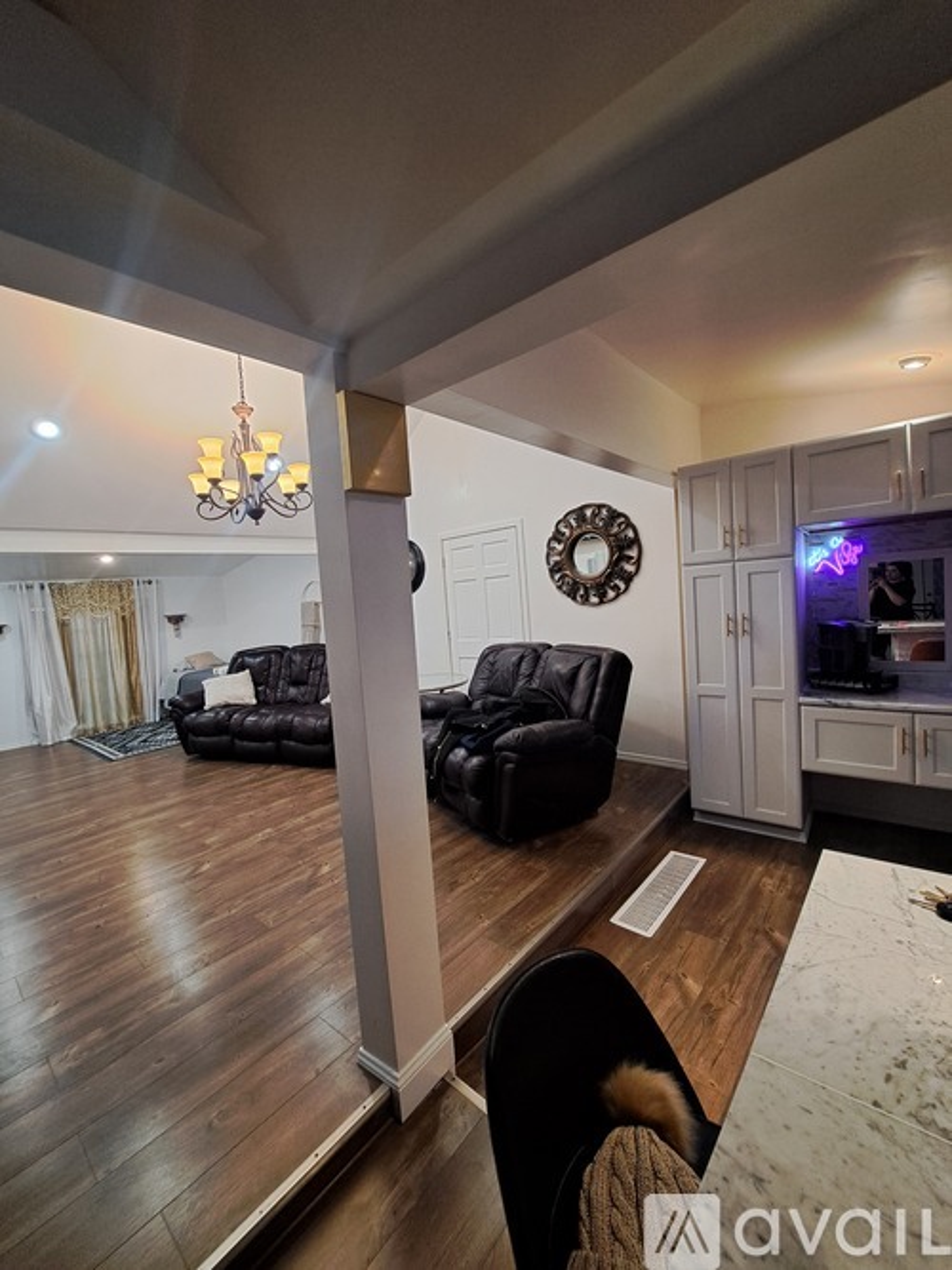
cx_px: 476
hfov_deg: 89.9
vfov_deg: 106.2
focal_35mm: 13
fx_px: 477
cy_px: 635
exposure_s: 1/40
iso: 125
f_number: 2.2
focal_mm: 1.74
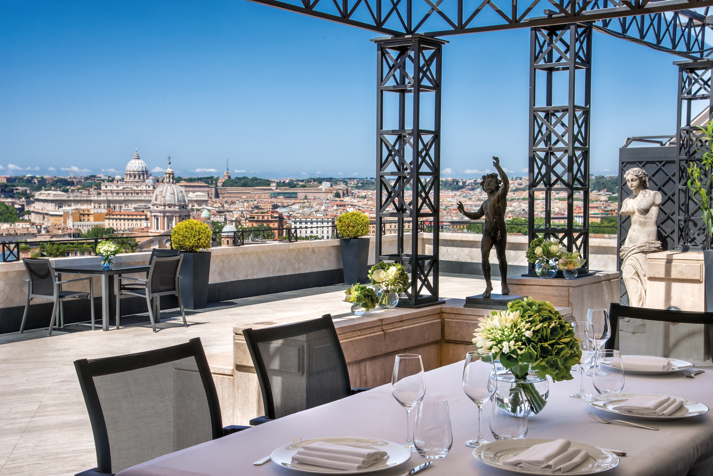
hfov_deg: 39.6
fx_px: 991
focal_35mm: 50
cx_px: 356
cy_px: 238
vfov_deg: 27.0
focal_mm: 50
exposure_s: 1/500
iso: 100
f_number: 13
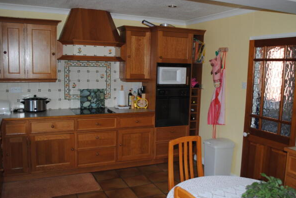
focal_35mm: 33
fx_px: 272
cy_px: 105
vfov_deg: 40.1
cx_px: 154
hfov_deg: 57.1
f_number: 3.8
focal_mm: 20
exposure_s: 1/60
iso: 200
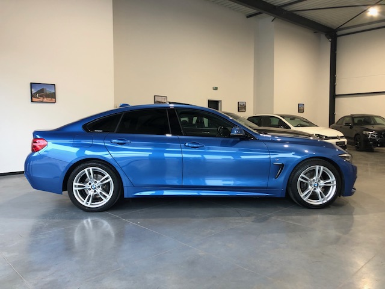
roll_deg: -0.2
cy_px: 144
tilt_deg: -3.6
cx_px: 192
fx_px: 311
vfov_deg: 49.7
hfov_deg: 63.4
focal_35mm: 28
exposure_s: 1/25
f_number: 1.8
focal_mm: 3.99
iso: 32
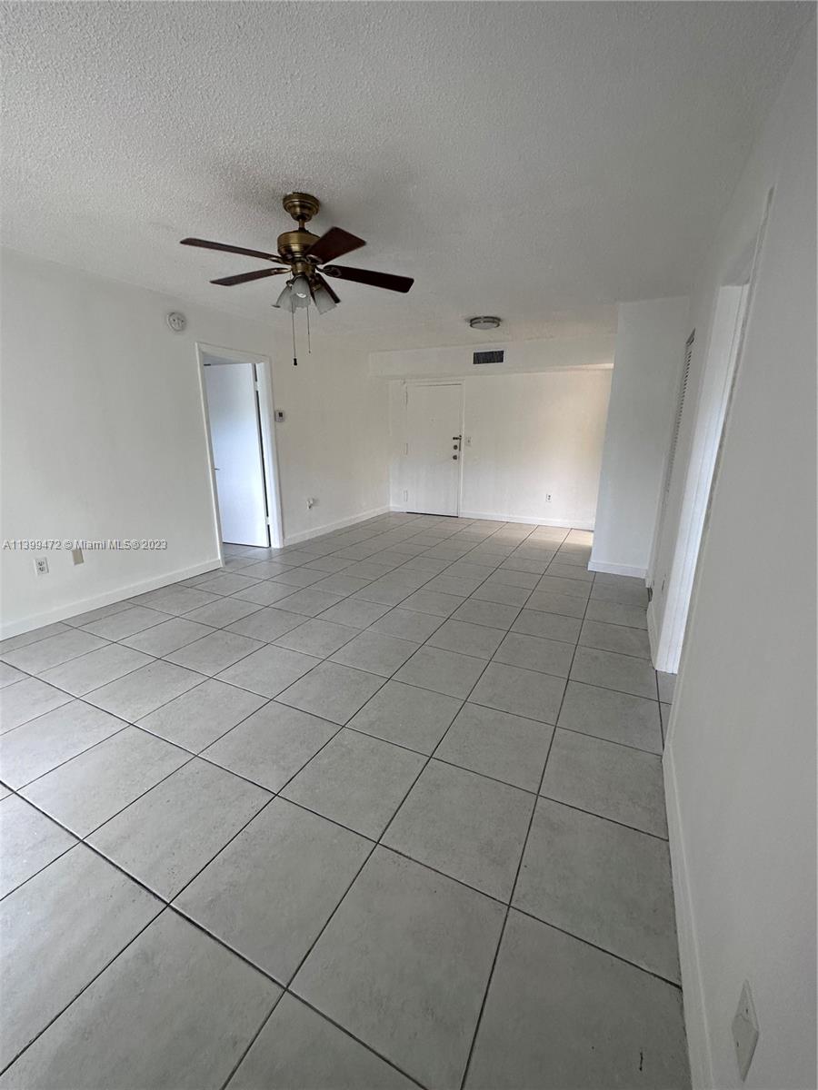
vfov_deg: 102.1
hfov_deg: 85.7
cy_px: 545
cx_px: 409
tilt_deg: -15.3
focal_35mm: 14
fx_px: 441
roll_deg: -0.4
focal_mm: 2.22
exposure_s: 1/60
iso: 160
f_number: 2.2
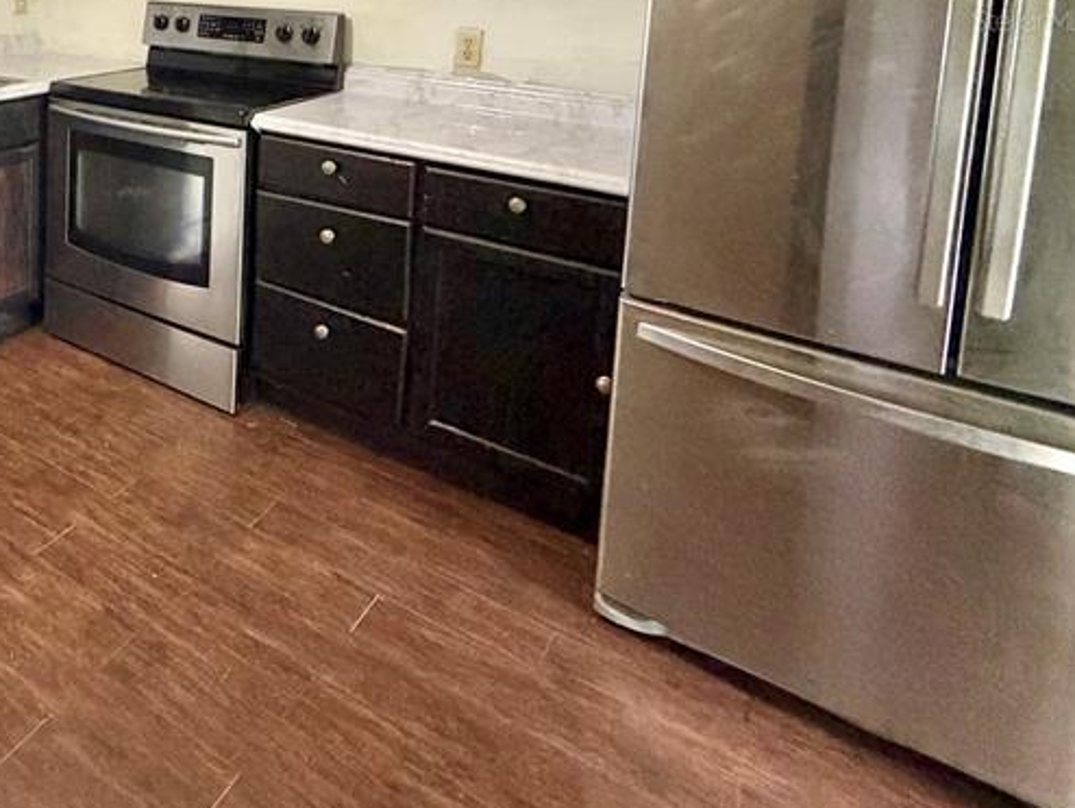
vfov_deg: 42.4
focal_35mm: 29
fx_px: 901
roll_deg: -0.5
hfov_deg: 49.6
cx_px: -11
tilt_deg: -5.0
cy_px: 20
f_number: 2.2
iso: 400
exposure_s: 1/60
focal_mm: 2.22
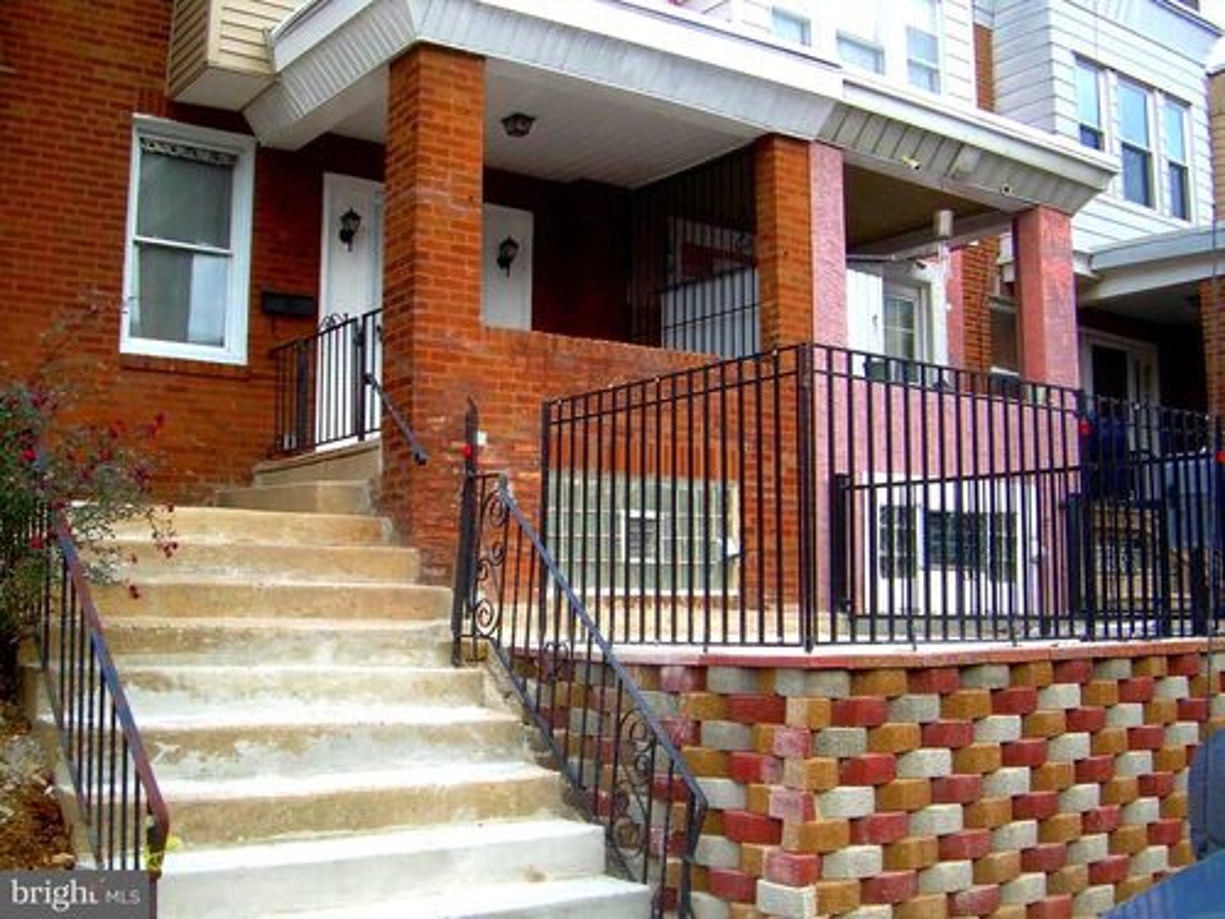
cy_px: 460
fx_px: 1345
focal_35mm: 38
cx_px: 612
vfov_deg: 37.7
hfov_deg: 49.0
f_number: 2.8
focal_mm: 6.3
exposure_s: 1/92.5
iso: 50
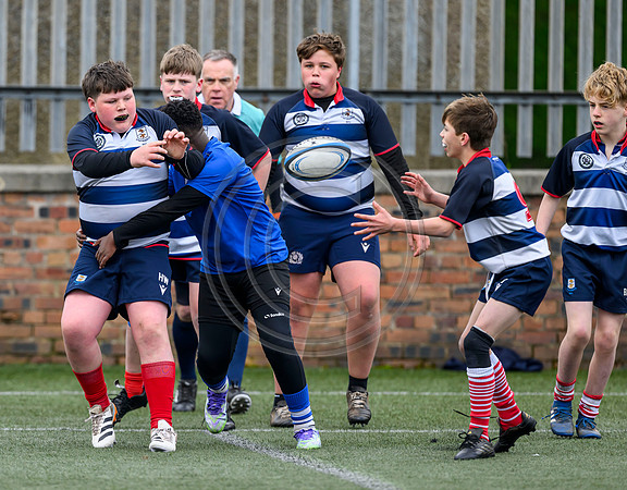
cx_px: 146
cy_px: 259
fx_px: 10730
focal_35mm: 584
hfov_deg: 3.3
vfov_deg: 2.6
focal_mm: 400
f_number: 3.5
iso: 500
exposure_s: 1/2000
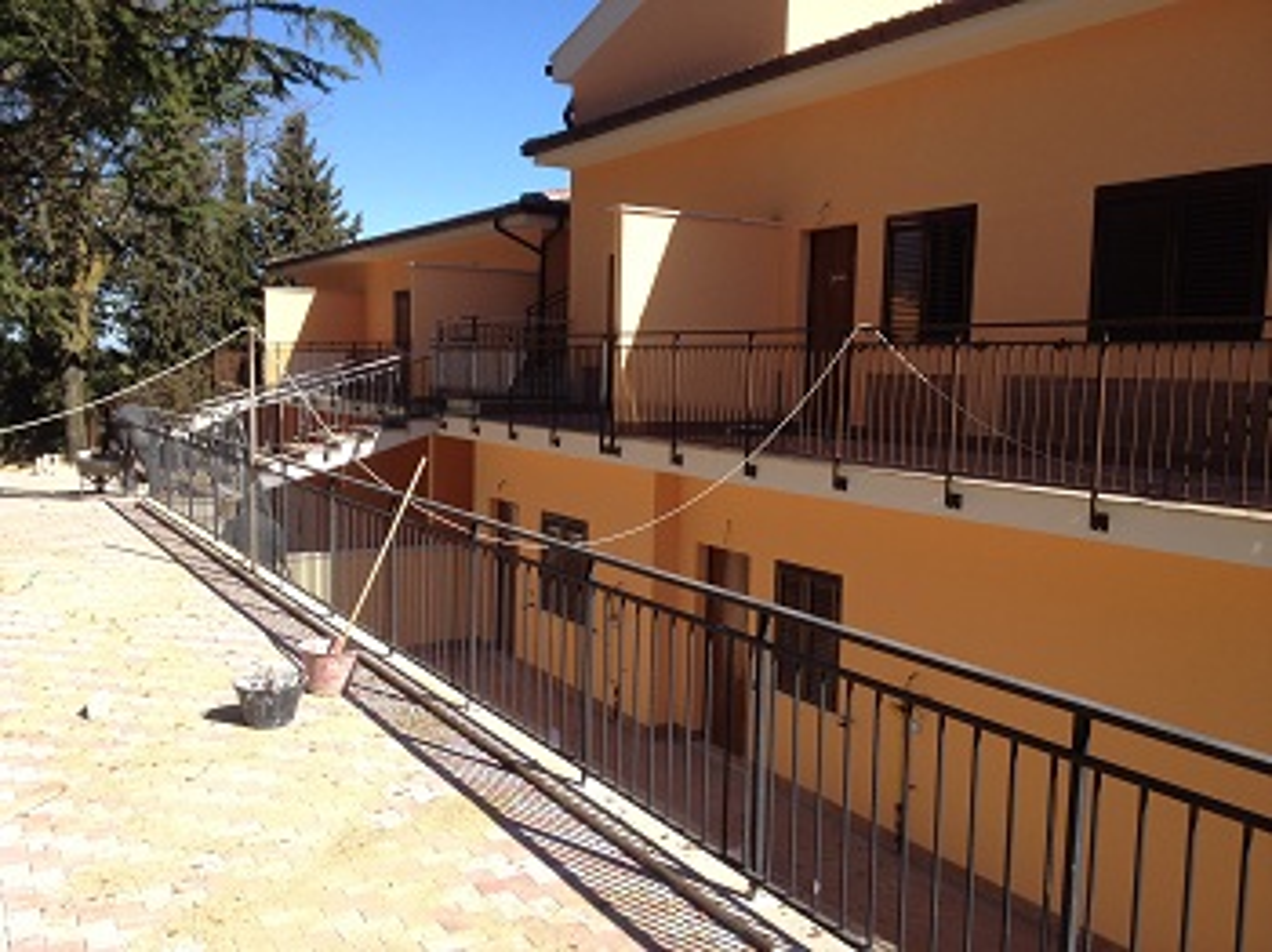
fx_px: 1285
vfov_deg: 40.7
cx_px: 636
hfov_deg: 52.7
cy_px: 476
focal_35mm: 35
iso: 64
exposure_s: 1/1082
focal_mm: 4.28
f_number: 2.4
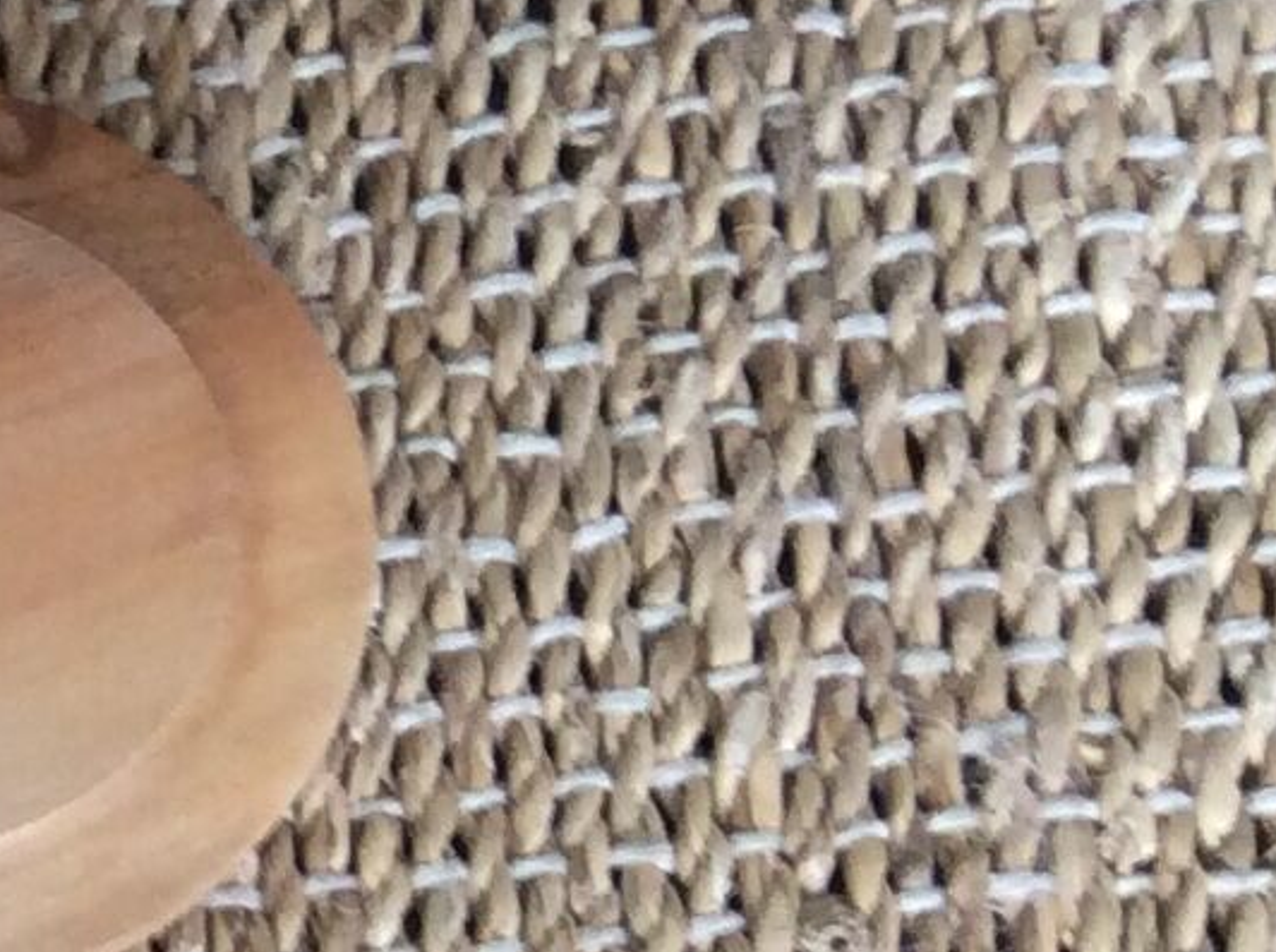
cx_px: -1096
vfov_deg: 9.2
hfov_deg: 11.6
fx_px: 5740
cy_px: 1393
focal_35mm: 156
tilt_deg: -76.1
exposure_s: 1/24
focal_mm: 3.3
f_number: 2.4
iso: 64
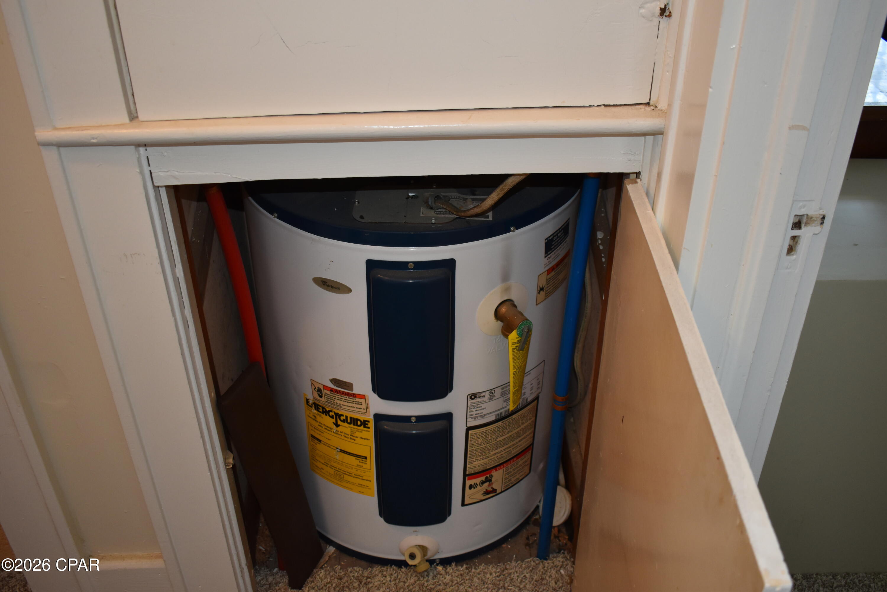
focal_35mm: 36
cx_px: 444
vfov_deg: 36.9
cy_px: 296
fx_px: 887
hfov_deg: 53.1
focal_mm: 24
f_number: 3.8
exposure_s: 1/125
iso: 720
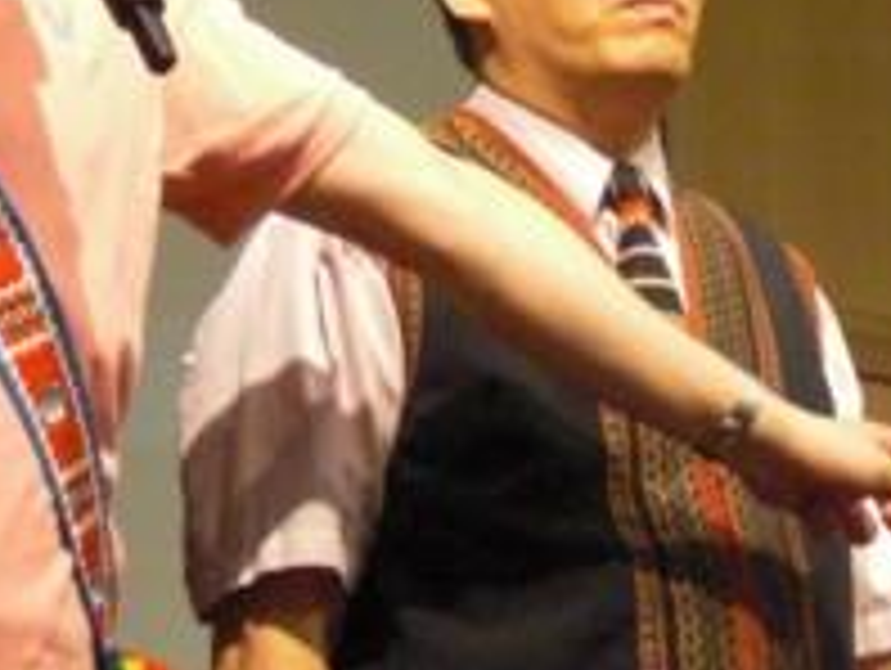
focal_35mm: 259
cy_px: -4
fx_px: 6675
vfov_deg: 5.7
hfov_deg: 7.6
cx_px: 603
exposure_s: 1/50
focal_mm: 18.9
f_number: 5.9
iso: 800
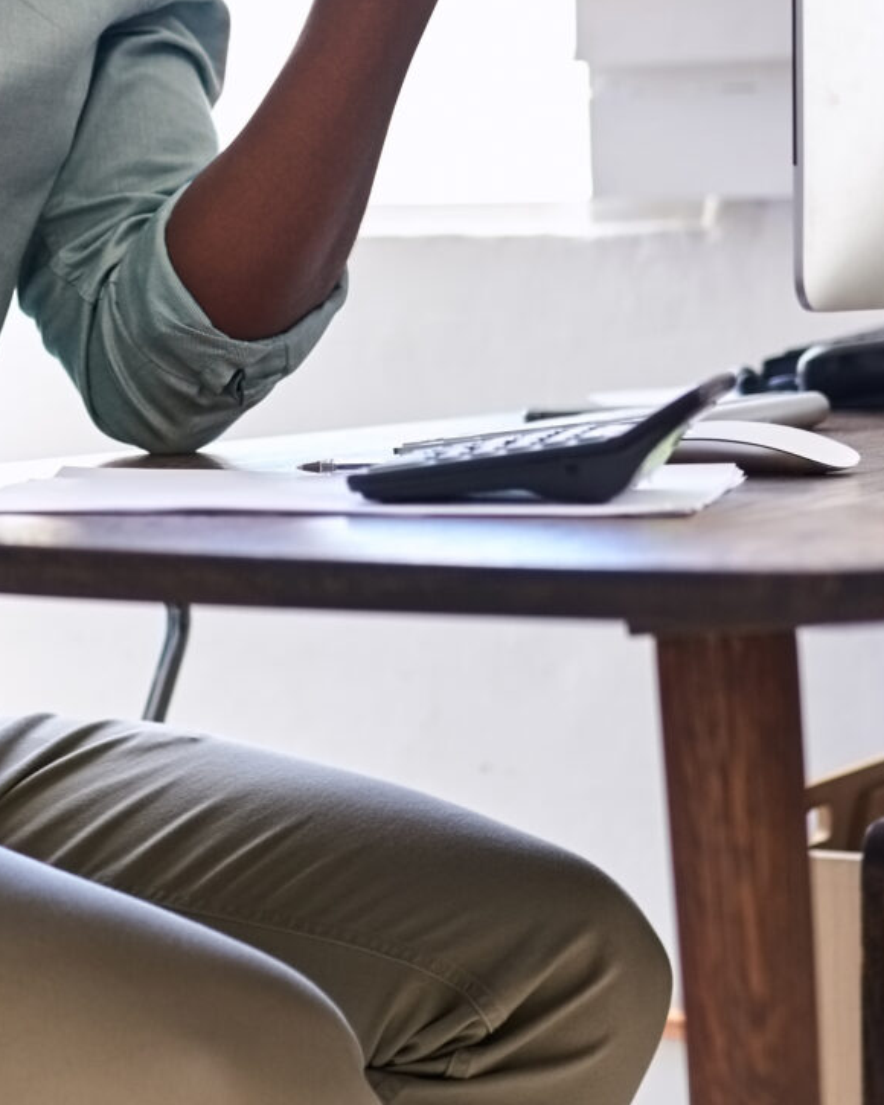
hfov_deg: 13.1
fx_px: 3794
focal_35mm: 116
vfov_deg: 16.5
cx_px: -59
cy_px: 349
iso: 200
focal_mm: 35
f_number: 2
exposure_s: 1/320
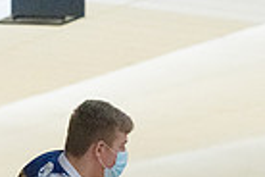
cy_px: 290
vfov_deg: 2.8
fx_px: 3592
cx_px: 73
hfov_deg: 4.2
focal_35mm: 488
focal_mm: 116
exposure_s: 1/1000
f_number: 4
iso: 10000
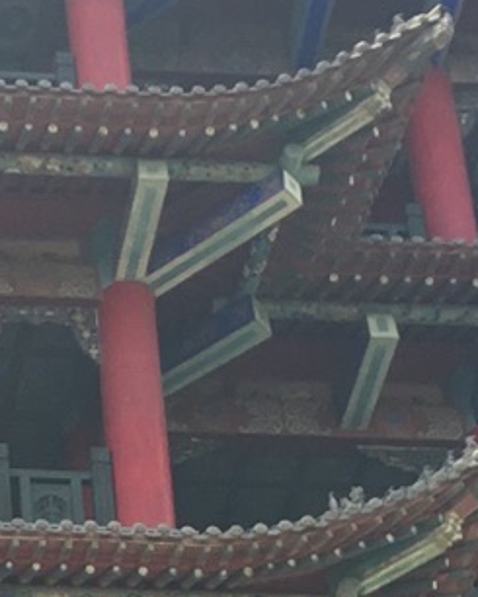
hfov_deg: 8.1
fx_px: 3270
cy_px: 1266
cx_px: -343
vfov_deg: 9.6
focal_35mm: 185
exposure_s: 1/422
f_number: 2.2
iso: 25
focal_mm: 4.15
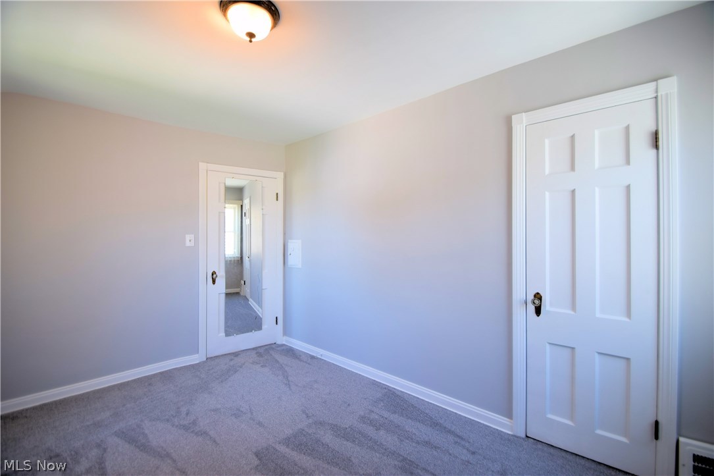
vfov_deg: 77.3
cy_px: 238
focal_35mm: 15
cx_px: 357
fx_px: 297
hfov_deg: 100.4
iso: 140
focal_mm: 10
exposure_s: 1/15
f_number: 3.5
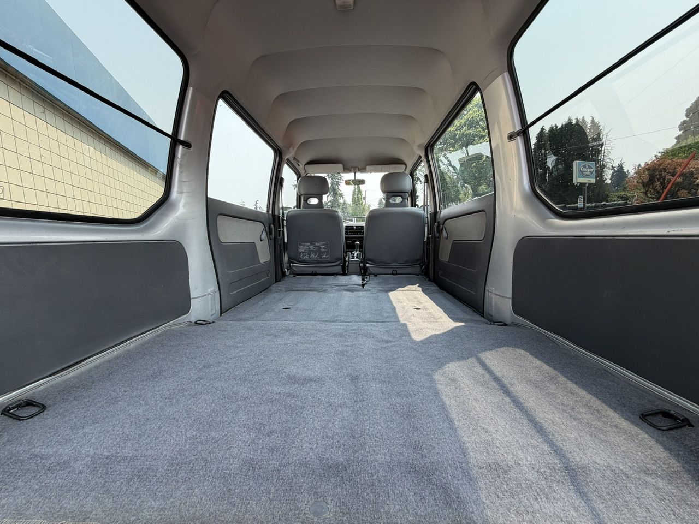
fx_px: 283
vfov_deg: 85.7
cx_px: 350
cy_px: 262
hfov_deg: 102.1
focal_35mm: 14
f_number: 2.2
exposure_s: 1/284
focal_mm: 2.22
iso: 50
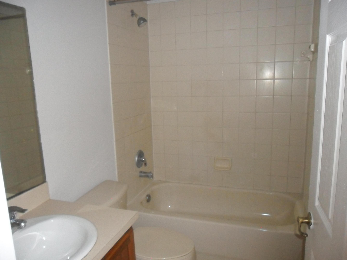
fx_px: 271
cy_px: 130
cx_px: 174
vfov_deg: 51.4
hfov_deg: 65.3
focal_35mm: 27
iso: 400
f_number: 3.5
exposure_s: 1/45
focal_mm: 4.9
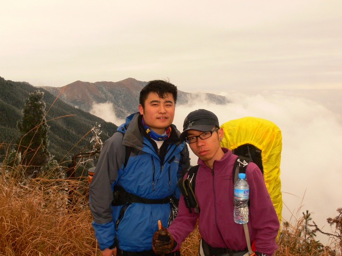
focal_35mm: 35
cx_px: 171
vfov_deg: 40.7
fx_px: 346
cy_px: 128
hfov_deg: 52.6
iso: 200
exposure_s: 1/80
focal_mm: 7.4
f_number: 11
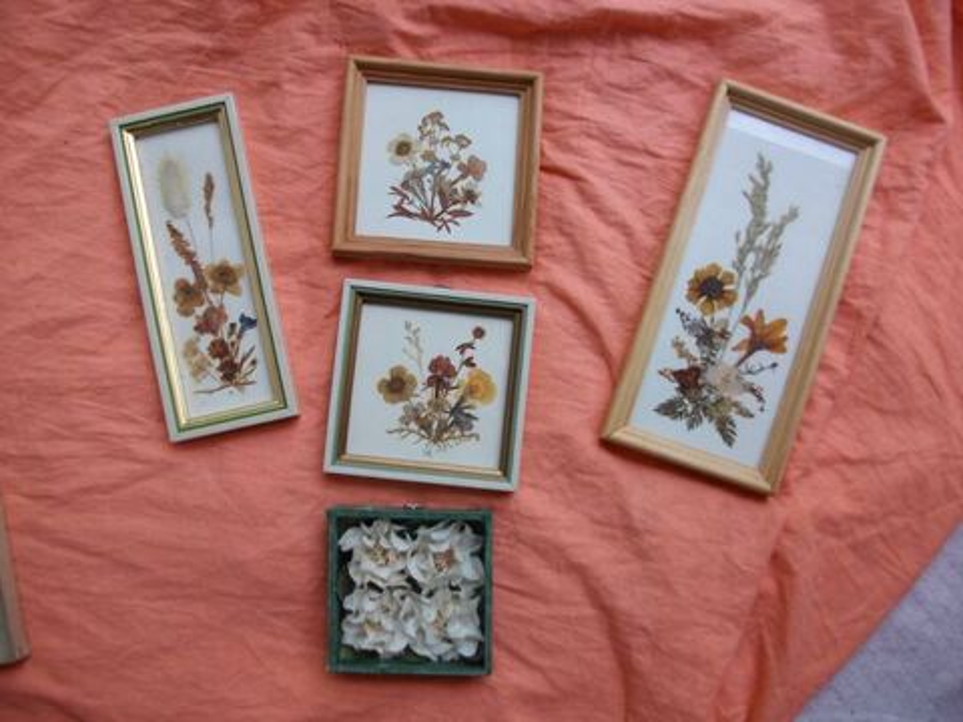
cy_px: 361
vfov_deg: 44.2
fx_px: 890
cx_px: 482
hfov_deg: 56.8
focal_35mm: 32
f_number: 2.9
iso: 80
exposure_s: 1/80.2
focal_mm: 5.7
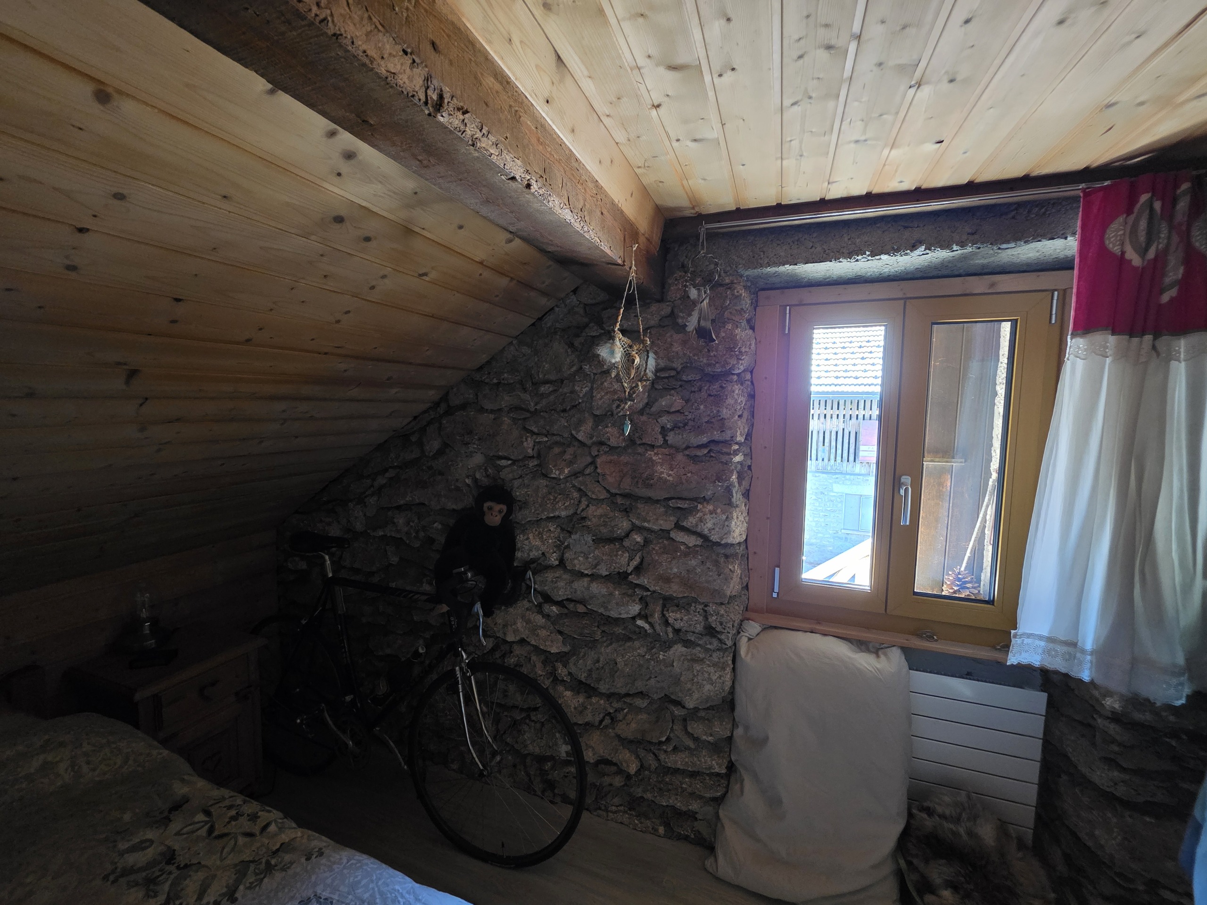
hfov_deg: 106.2
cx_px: 604
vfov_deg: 89.9
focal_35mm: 13
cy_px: 452
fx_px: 453
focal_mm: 2.2
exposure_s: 1/50
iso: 800
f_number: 1.9
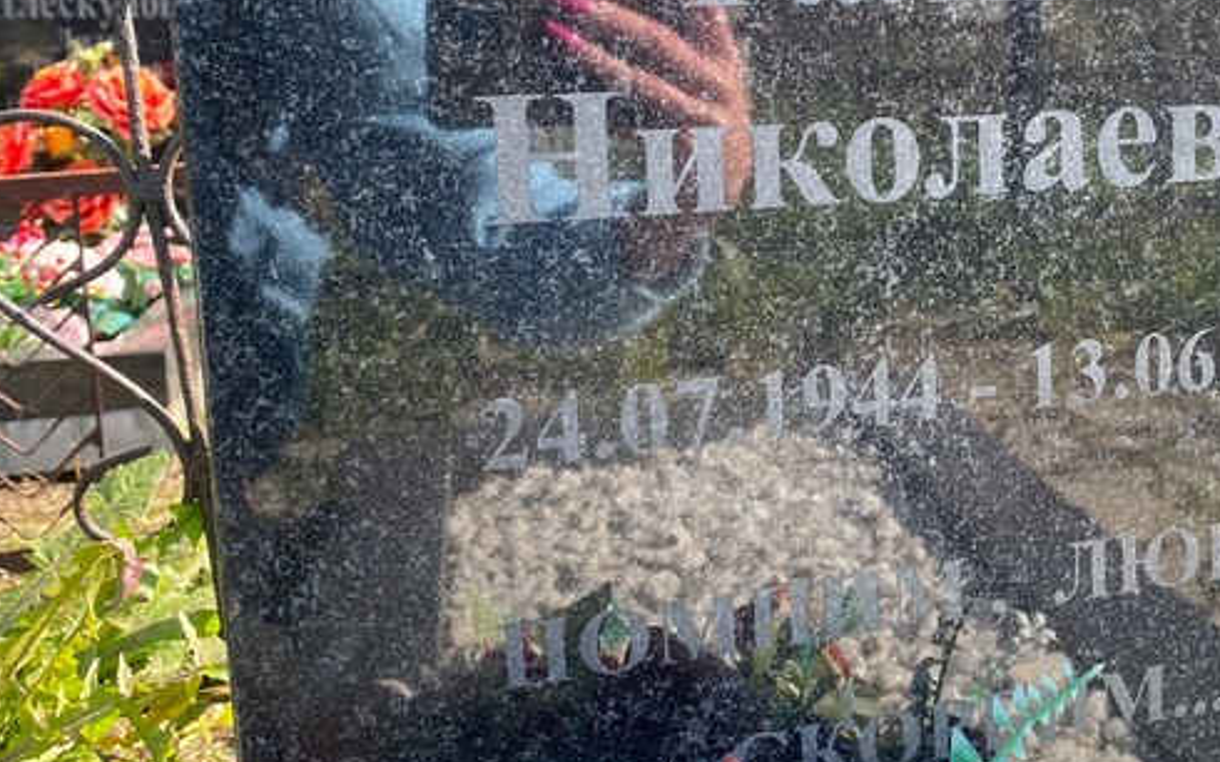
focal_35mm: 45
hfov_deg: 42.6
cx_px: 956
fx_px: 1496
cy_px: 189
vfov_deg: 28.2
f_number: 1.8
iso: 32
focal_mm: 4.25
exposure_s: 1/432
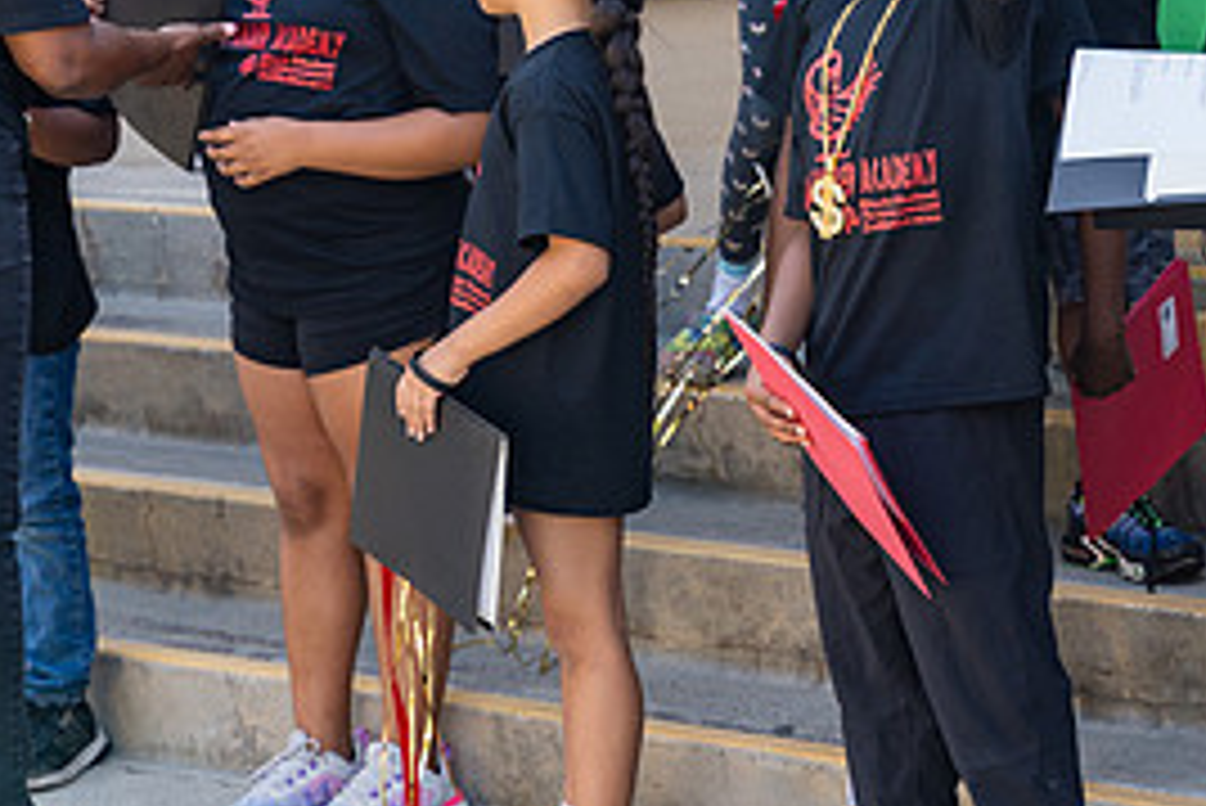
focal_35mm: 132
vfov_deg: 10.4
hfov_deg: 15.5
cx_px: 891
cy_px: 128
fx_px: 4424
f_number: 4
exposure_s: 1/250
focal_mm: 61
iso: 200
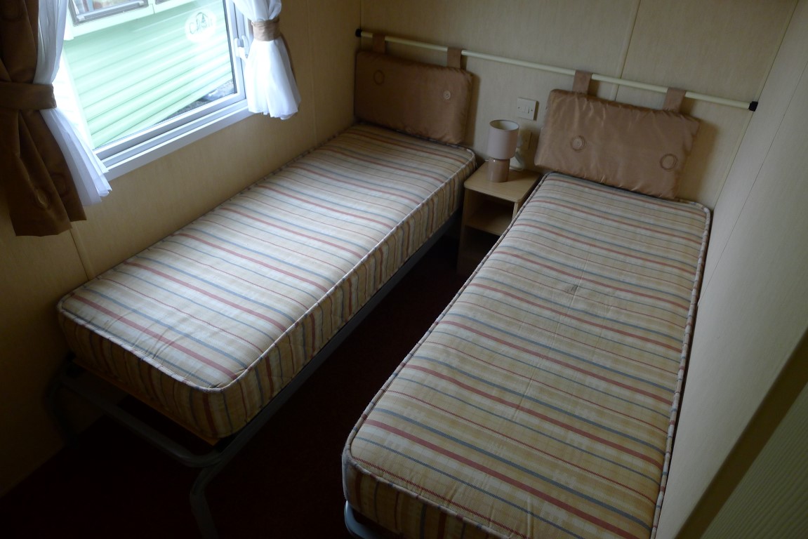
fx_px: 539
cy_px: 270
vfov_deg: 53.2
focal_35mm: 24
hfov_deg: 73.7
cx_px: 404
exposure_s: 1/60
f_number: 2
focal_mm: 5.1
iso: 125
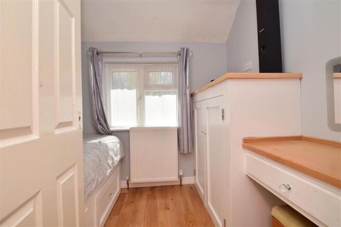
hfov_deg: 100.4
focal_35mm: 15
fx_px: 142
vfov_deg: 77.3
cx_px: 170
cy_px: 114
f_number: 11
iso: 200
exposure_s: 1/200
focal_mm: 10
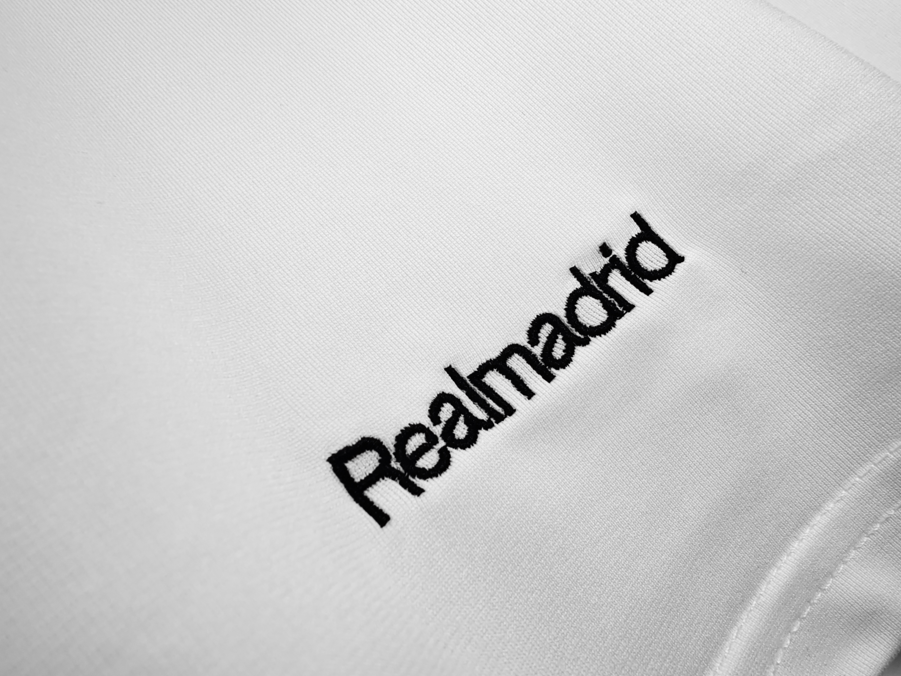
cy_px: 341
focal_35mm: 24
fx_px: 625
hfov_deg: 71.6
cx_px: 468
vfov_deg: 56.8
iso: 112
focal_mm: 2.59
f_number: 2.2
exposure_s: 1/100
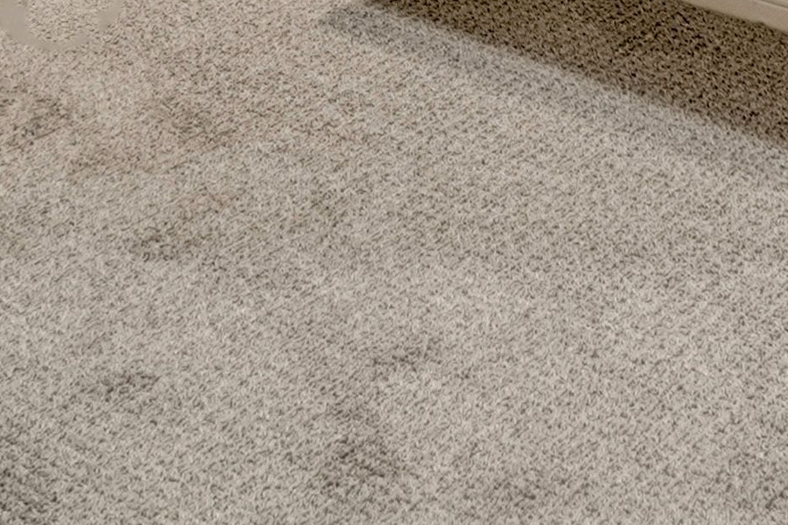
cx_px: 797
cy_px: -844
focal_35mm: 91
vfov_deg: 11.5
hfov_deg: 21.6
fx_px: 1991
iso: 400
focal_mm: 14
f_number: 8
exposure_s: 2
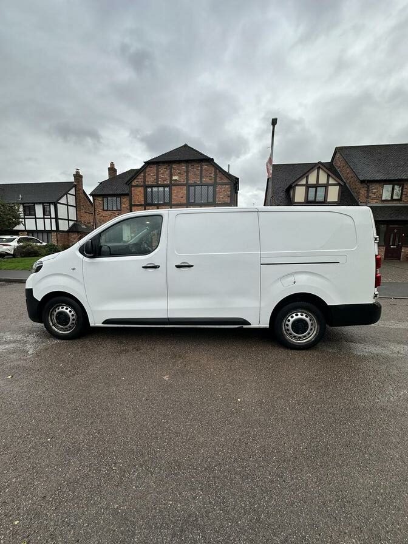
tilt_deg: -9.4
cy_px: 272
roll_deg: -1.3
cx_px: 204
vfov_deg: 102.1
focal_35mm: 14
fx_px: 220
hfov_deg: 85.7
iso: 40
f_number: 2.2
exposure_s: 1/374
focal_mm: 2.22
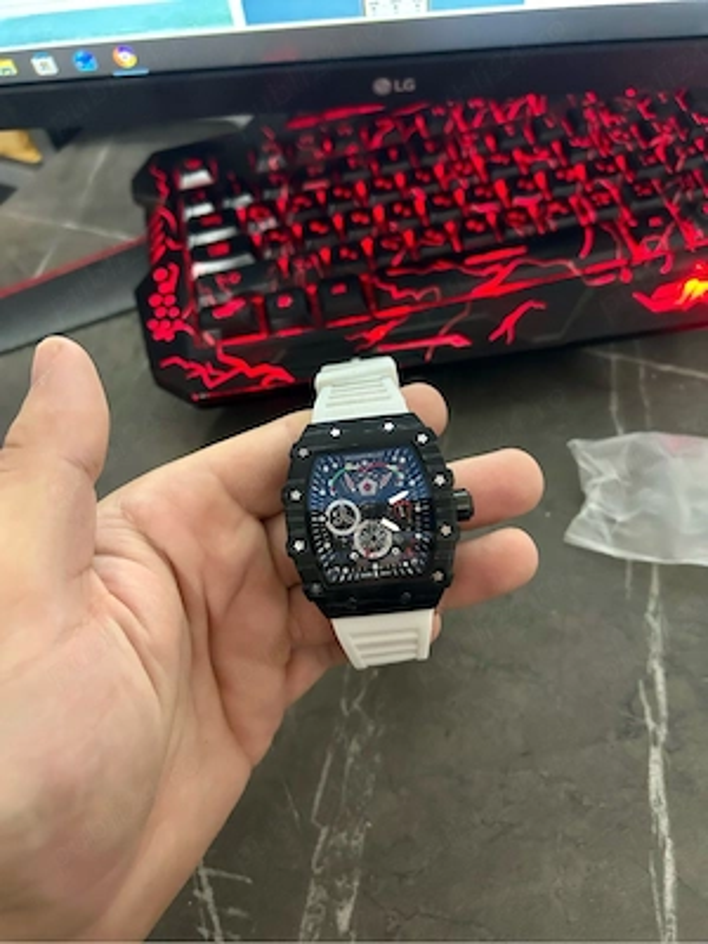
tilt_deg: -54.7
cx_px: 354
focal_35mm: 26
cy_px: 472
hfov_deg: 53.1
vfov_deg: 67.3
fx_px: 709
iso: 640
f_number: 1.5
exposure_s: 1/36
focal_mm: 5.7
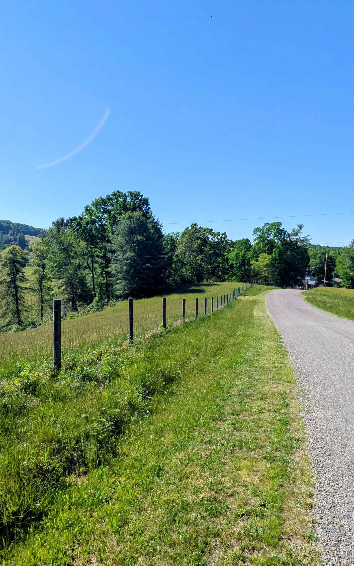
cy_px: 280
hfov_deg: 52.9
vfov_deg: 77.2
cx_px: 189
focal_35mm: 23
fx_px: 355
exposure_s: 1/1927
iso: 50
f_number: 2.2
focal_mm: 2.35
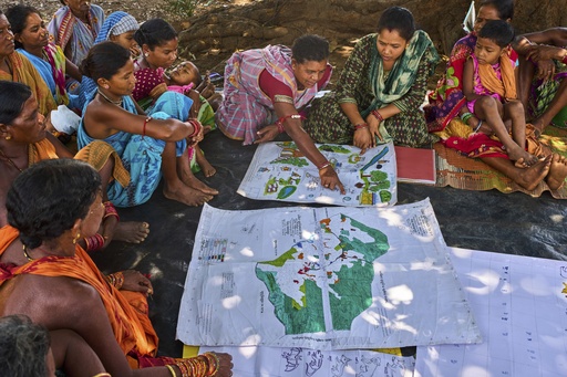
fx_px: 551
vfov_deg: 37.8
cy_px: 188
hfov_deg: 54.4
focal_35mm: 35
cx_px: 284
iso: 250
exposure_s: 1/80
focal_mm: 35
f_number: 6.3
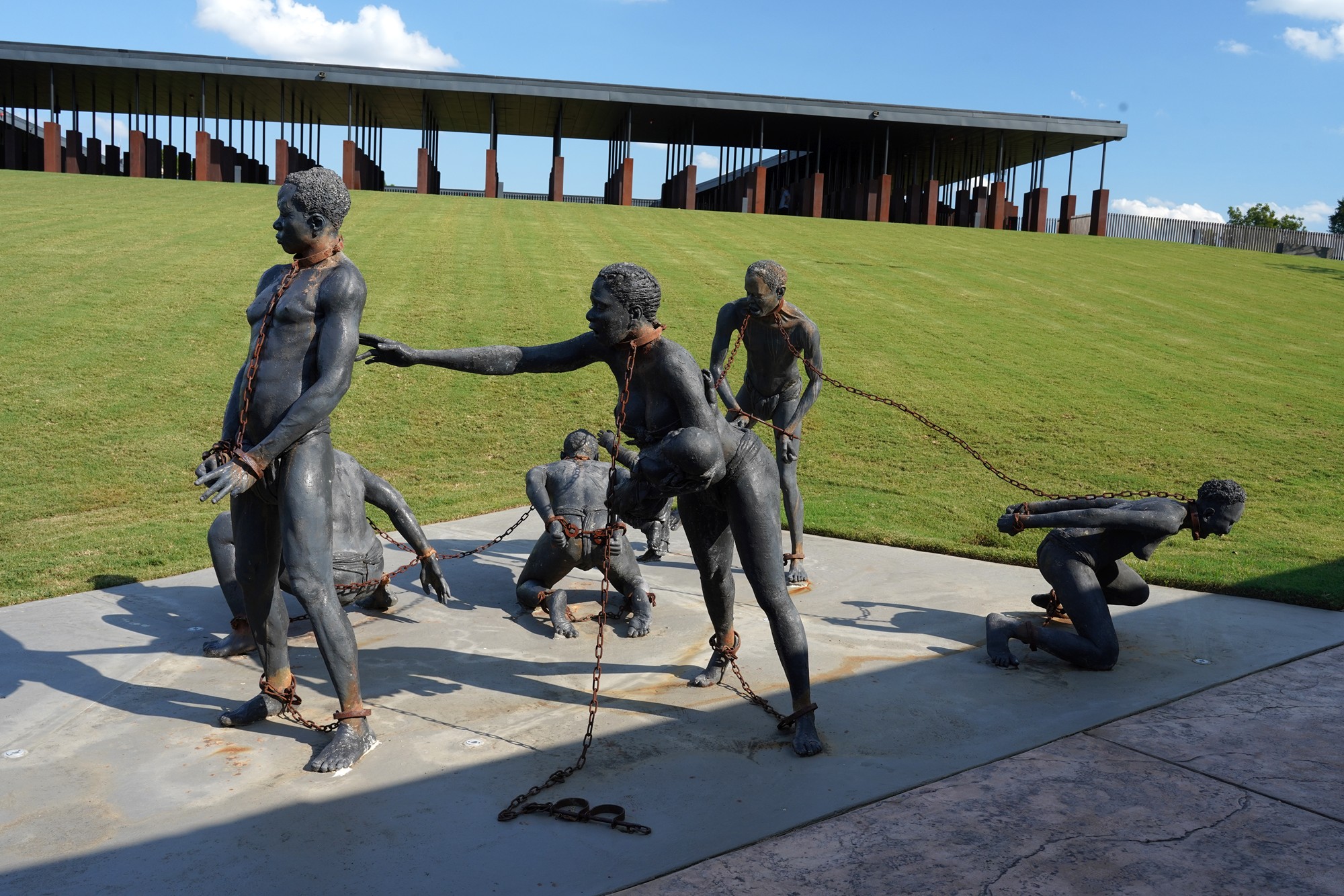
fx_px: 1232
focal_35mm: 33
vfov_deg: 40.0
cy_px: 448
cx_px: 672
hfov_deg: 57.2
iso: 400
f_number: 13
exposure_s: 1/100
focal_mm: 33
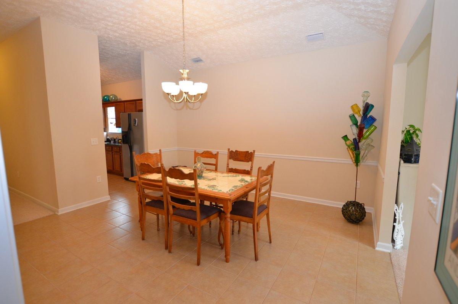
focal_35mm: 17
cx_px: 229
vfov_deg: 69.4
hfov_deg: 92.6
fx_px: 219
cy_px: 152
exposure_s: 1/60
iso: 640
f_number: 4
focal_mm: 11.5
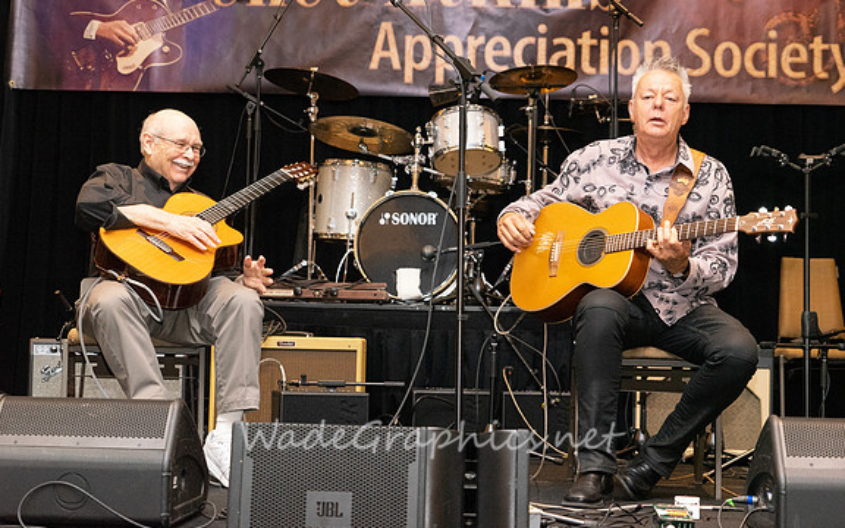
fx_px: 1773
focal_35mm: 77
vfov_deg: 16.9
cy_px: 247
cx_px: 421
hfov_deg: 26.8
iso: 6400
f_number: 6.3
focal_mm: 75
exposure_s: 1/200
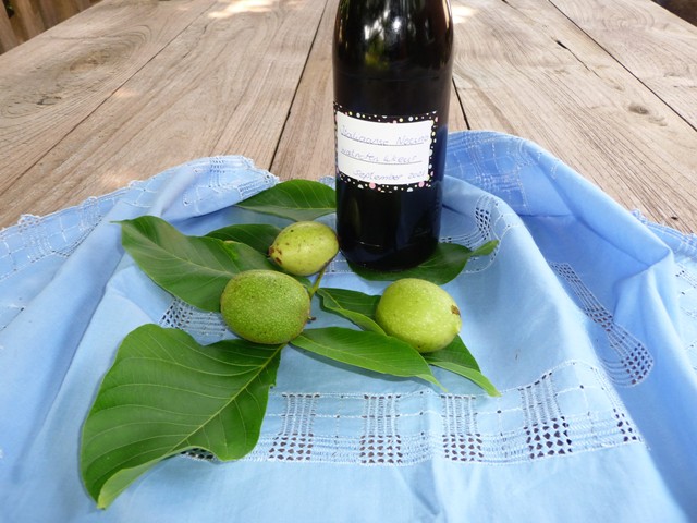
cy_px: 262
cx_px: 348
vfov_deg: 46.8
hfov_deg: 60.0
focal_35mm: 30
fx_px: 604
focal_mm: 5
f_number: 3.4
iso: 100
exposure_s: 1/30
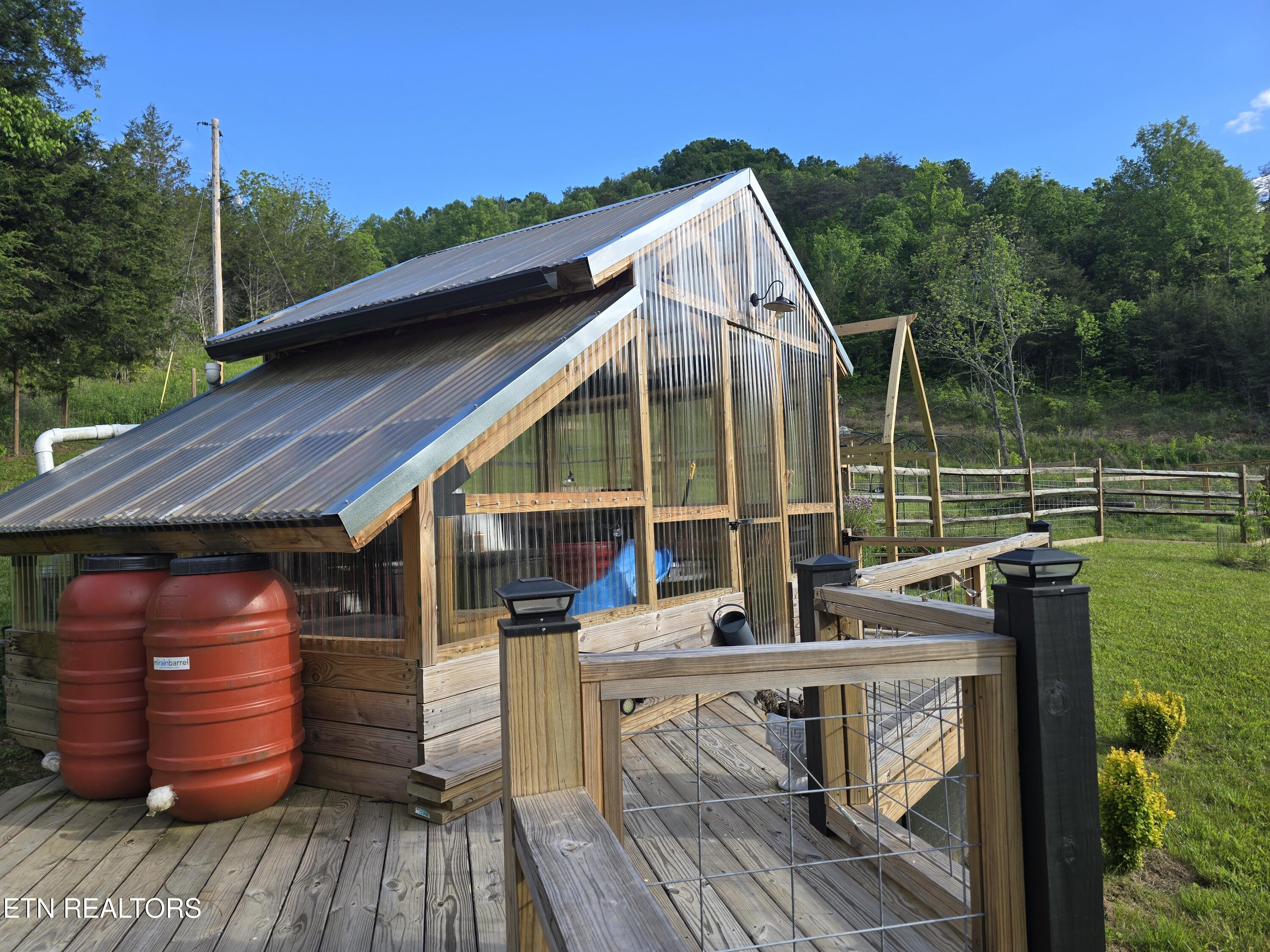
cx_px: 635
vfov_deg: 58.9
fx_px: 844
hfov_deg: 73.9
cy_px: 476
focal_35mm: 23
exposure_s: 1/265
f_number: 1.7
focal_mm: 6.3
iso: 12
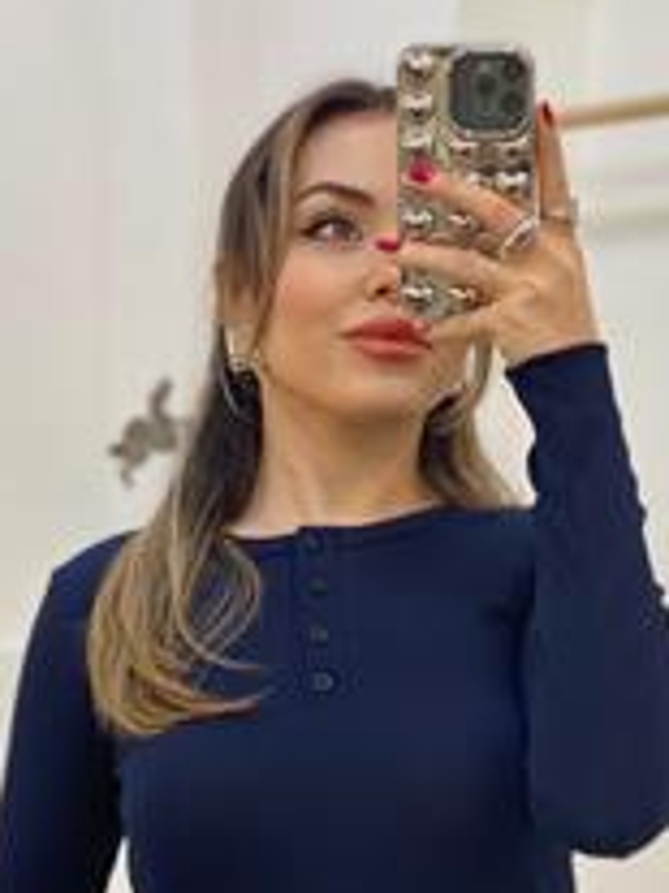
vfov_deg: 18.7
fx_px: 2683
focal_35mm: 104
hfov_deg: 14.2
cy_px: 727
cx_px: 306
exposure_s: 1/100
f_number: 2
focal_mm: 6
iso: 100
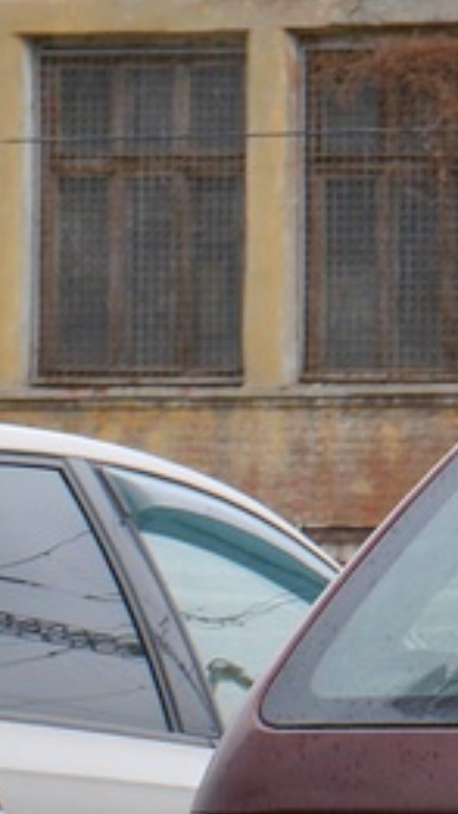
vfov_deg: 6.8
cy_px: 577
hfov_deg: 3.7
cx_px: 1430
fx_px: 6859
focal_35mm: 318
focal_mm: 44
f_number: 7.1
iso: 200
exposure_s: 1/200
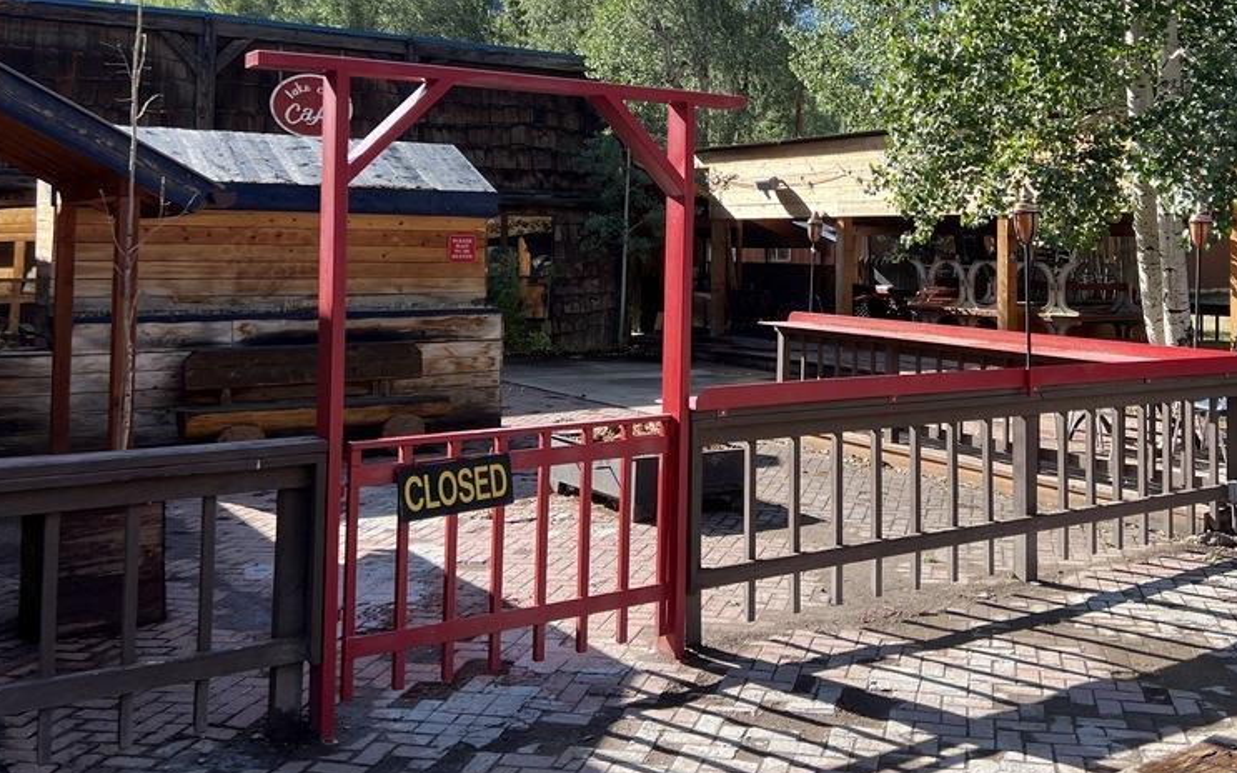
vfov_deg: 32.8
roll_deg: -0.5
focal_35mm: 38
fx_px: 1281
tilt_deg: +2.0
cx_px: 764
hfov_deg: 51.1
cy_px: 183
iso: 50
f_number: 1.5
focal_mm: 5.7
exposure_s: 1/1224
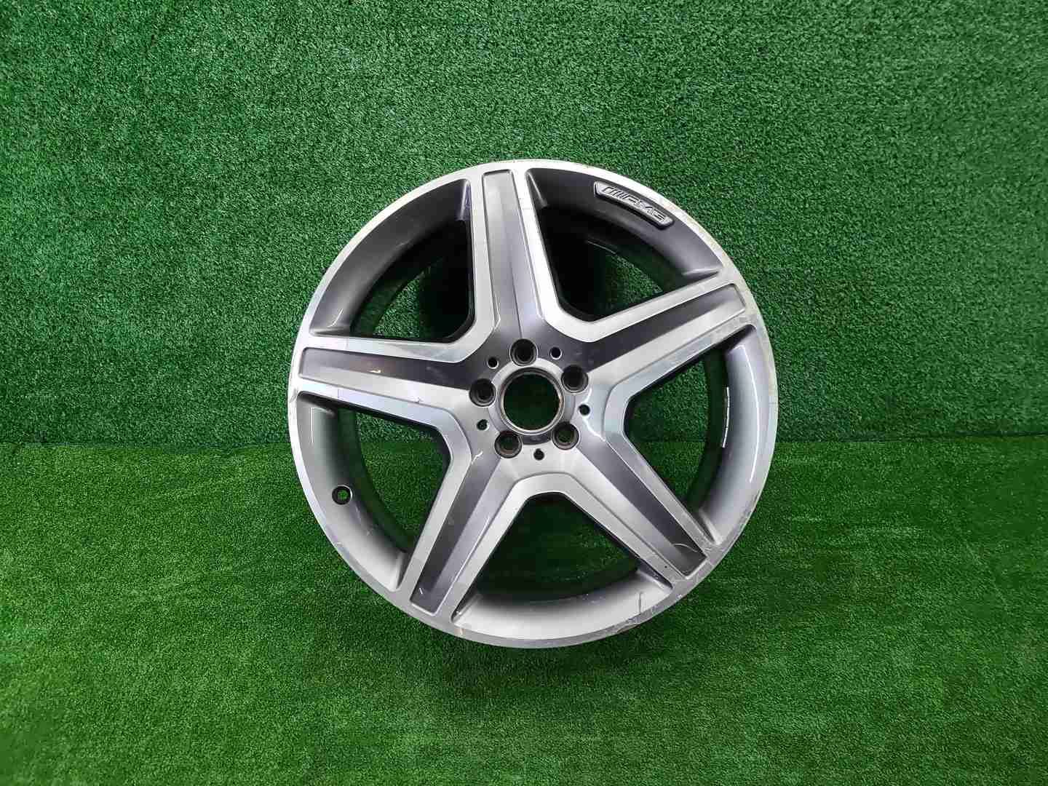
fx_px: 787
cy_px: 393
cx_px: 524
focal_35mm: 26
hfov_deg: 67.3
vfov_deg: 53.1
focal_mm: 5.4
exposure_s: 1/50
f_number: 1.8
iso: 96
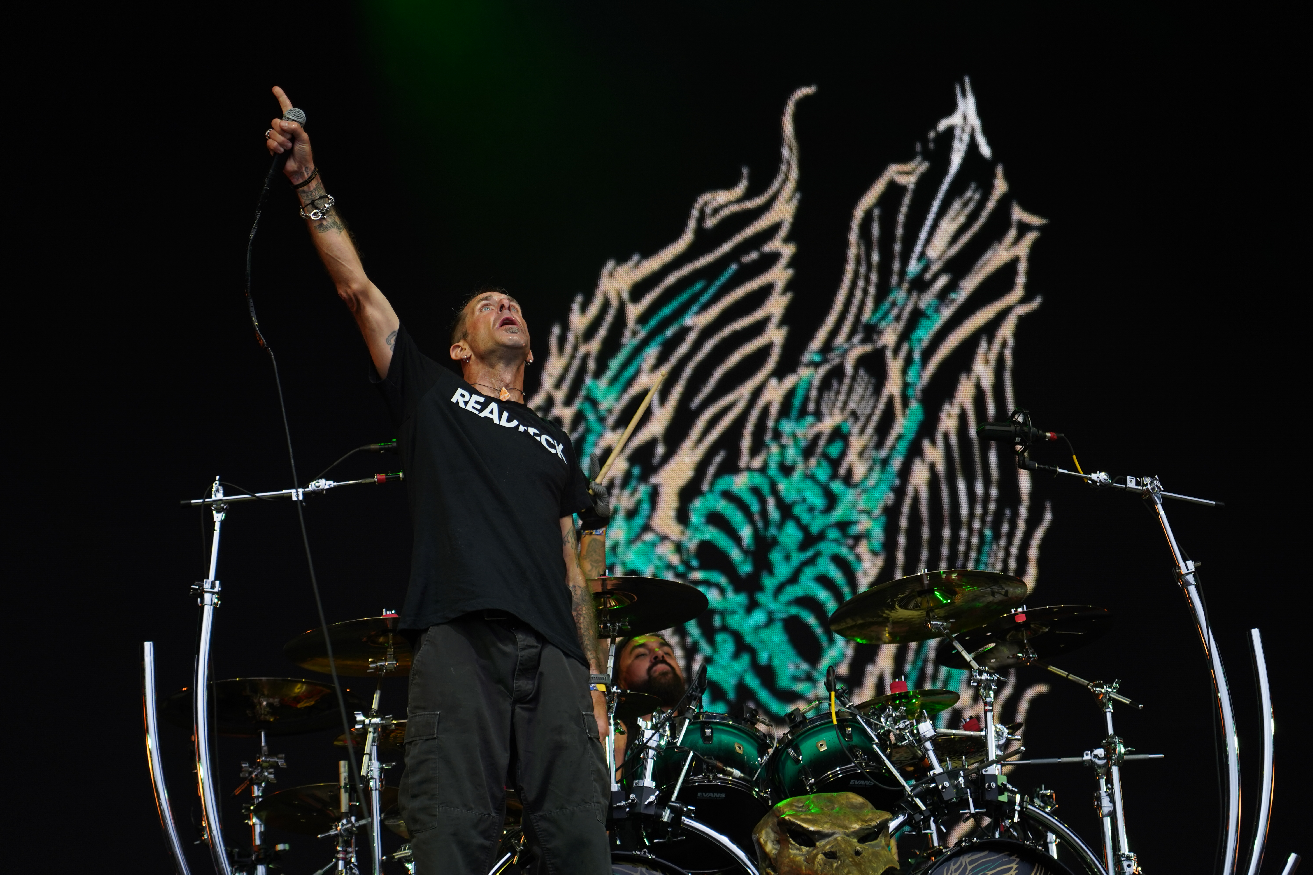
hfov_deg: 19.5
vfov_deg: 13.0
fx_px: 3829
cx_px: 656
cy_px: 438
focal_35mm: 105
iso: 250
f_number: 4
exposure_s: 1/125
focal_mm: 105
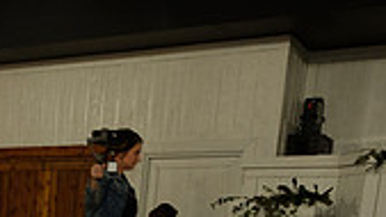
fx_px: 808
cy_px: 433
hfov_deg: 24.8
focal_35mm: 79
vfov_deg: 13.2
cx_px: -48
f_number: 4
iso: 1600
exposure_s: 1/40
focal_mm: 14.5
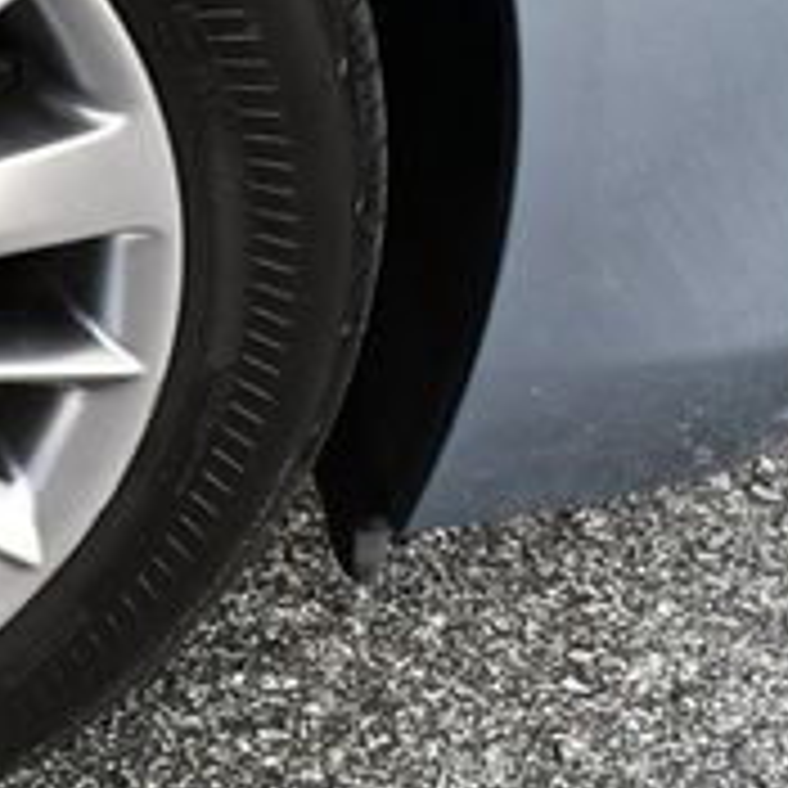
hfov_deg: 14.4
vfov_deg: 15.5
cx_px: -441
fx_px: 2885
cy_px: 194
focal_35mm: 112
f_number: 5.6
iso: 360
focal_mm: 18
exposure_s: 1/250
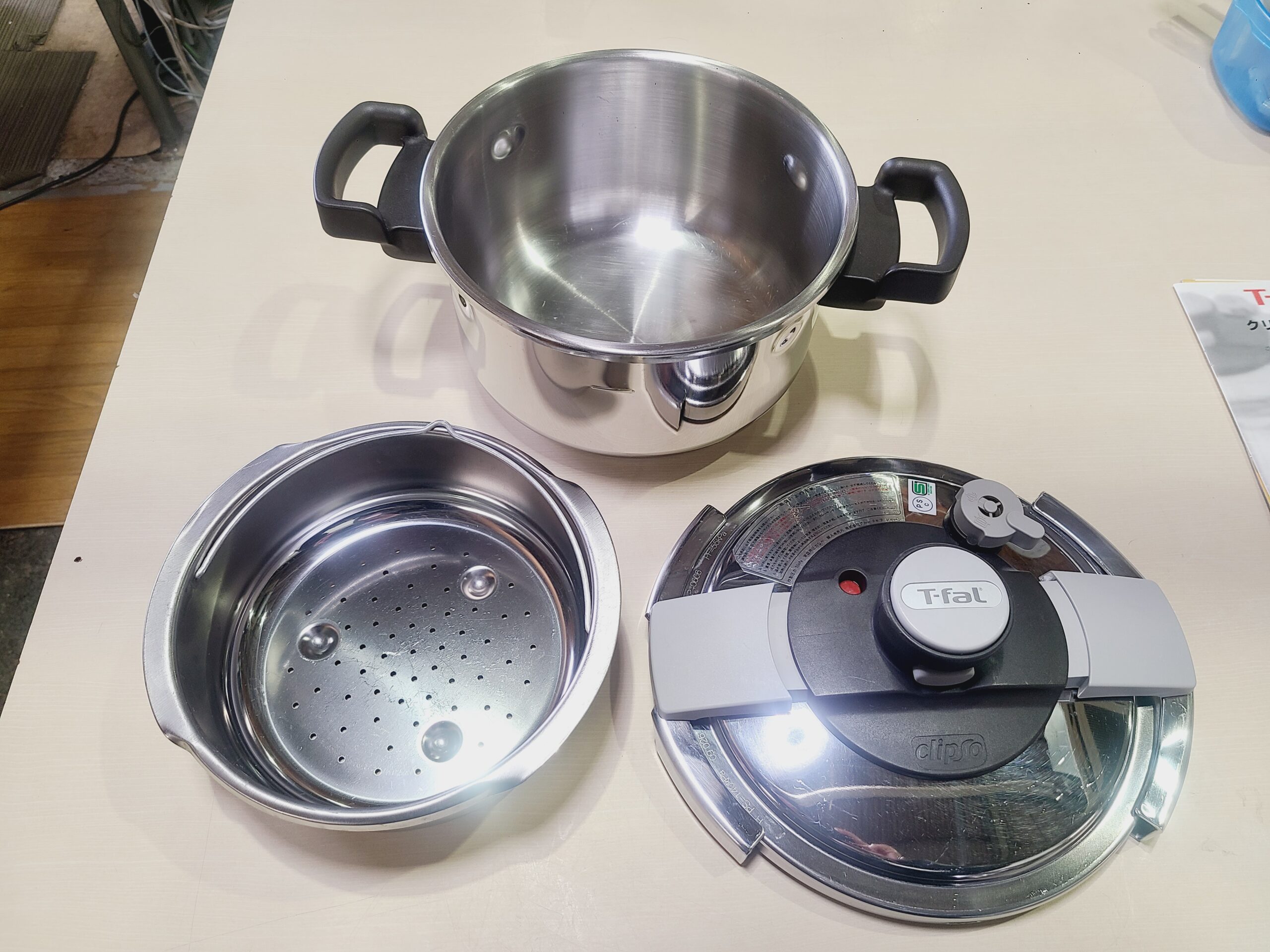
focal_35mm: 26
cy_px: 476
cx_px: 635
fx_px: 954
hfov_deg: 67.3
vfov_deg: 53.1
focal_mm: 5.4
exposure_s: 1/50
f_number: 1.8
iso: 64
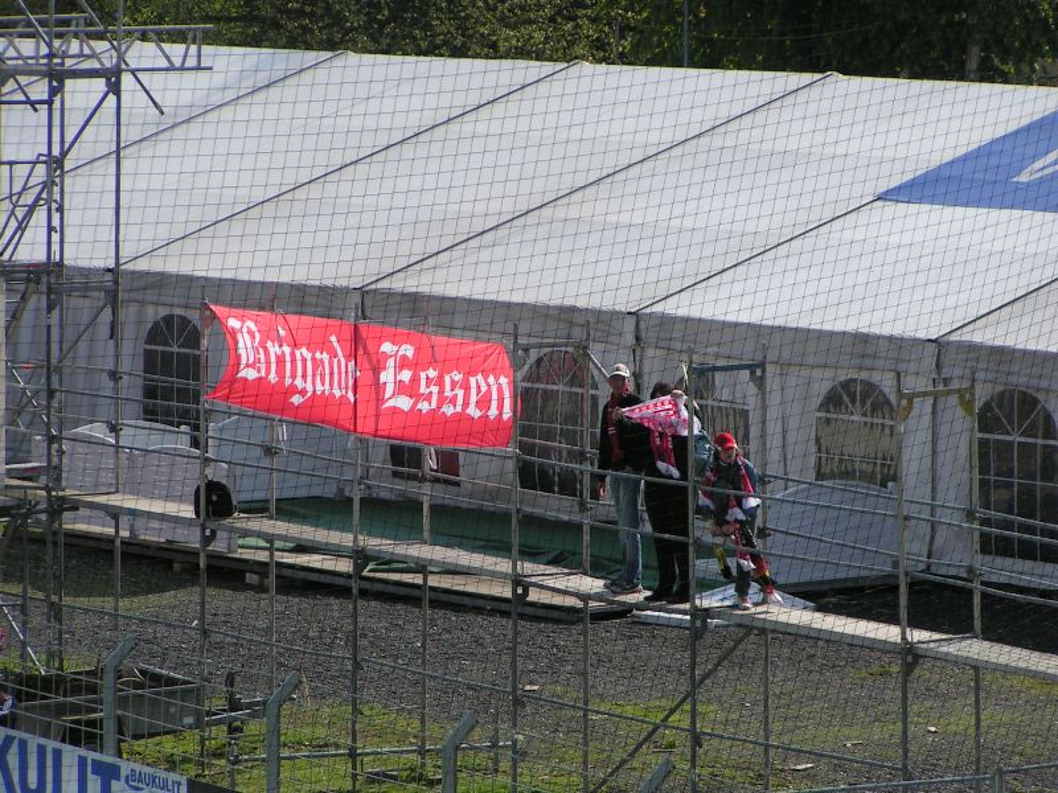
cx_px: 529
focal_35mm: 216
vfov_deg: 6.9
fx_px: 6602
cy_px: 396
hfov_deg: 9.2
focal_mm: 33
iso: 50
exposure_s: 1/1000
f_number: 3.5
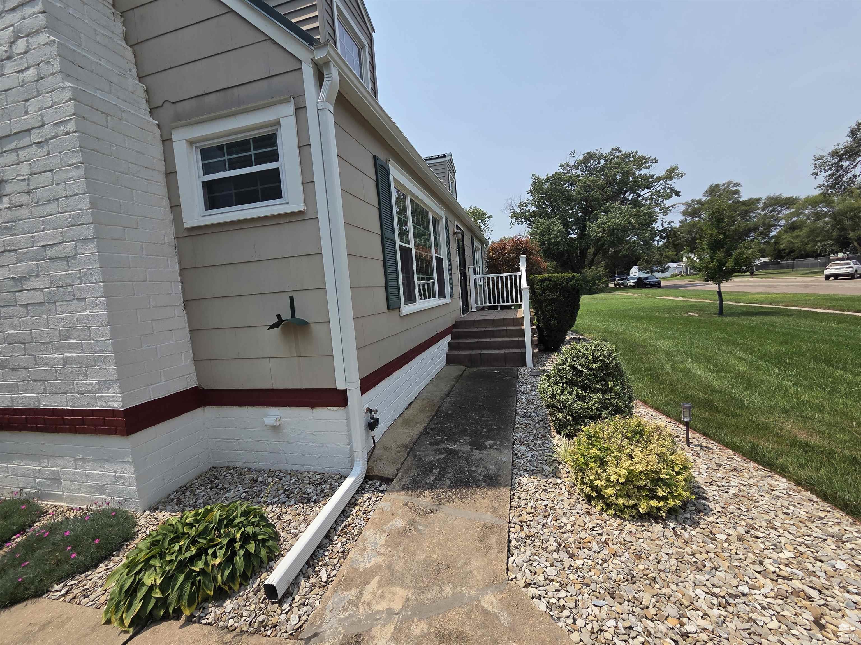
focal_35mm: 13
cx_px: 430
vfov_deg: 89.9
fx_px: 323
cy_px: 322
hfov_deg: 106.2
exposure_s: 1/2693
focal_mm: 2.2
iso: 50
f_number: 2.2
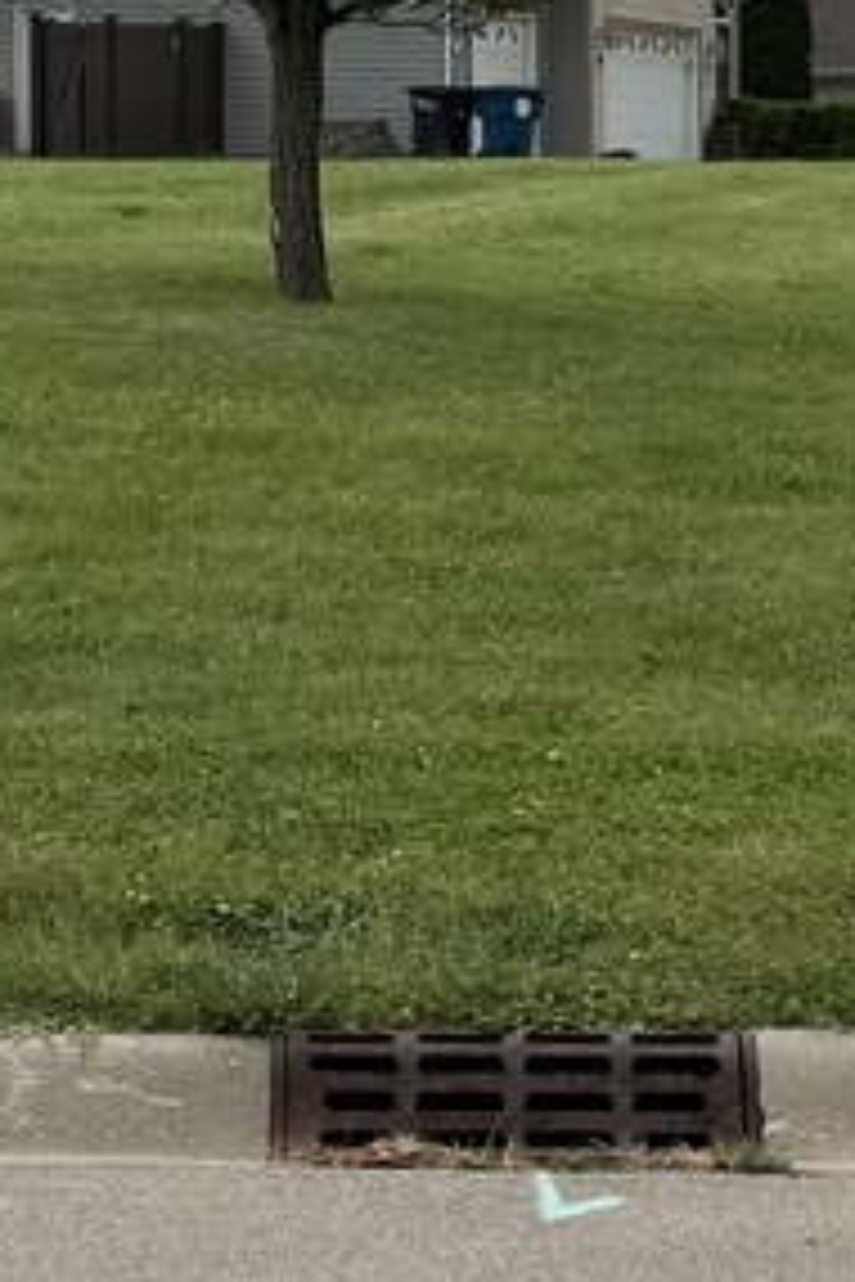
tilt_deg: +2.8
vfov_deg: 16.0
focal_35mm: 126
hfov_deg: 10.9
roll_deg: +0.2
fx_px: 4488
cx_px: 302
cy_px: 81
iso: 80
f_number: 1.78
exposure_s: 1/4167
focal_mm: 6.76
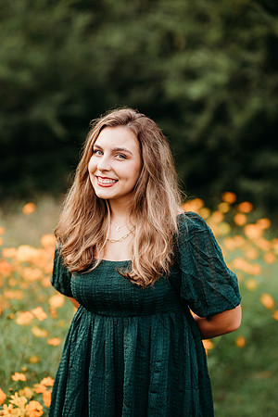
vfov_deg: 23.9
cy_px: 208
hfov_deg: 16.1
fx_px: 985
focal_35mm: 85
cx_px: 139
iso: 100
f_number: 2.2
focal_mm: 85
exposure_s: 1/500
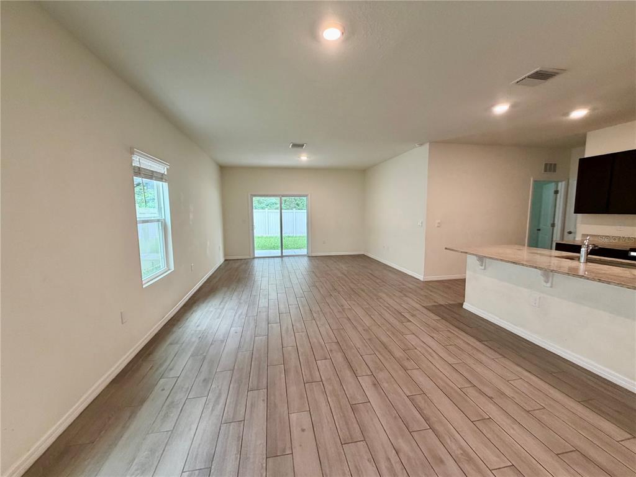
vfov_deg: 85.7
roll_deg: +0.8
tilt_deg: -6.2
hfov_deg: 102.1
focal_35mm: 14
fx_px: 257
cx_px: 318
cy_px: 238
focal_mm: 2.22
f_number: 2.2
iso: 200
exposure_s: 1/60
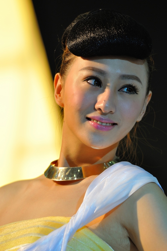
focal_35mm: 292
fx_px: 2039
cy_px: 126
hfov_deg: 4.7
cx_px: 84
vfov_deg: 7.0
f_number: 2.8
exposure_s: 1/160
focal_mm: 195
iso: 200
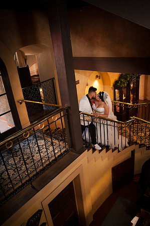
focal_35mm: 28
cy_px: 113
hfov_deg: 46.3
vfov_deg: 65.5
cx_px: 75
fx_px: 175
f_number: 4.5
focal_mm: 28
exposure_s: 1/80
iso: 4000
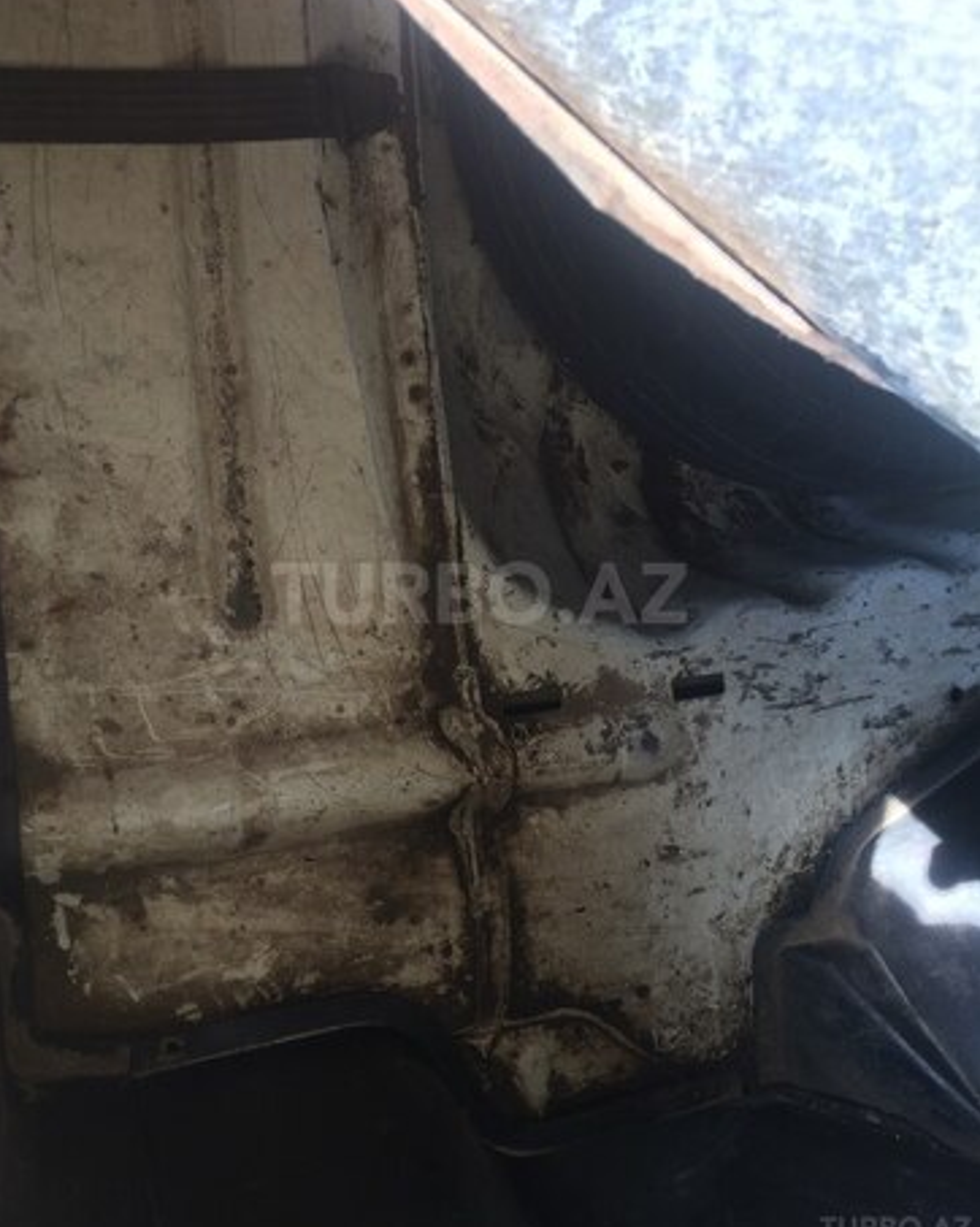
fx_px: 1125
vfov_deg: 57.2
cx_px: 479
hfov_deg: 47.1
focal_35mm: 31
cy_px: 593
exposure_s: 1/50
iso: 40
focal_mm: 4.15
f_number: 2.2
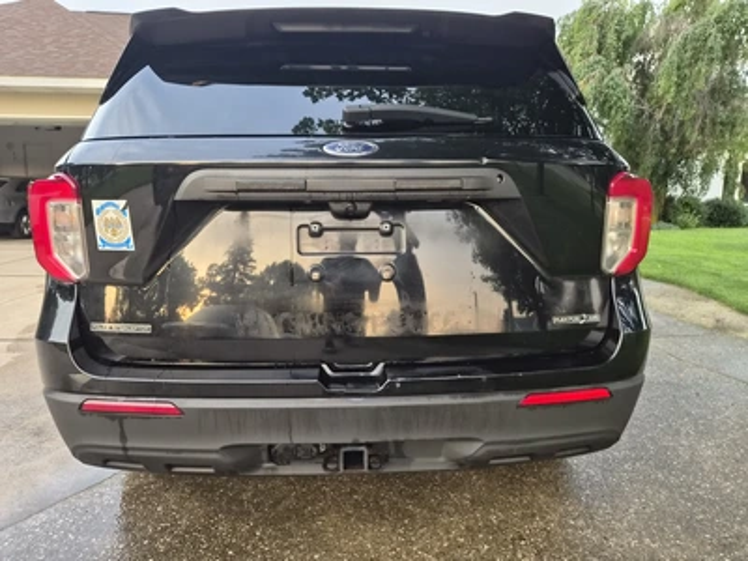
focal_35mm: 23
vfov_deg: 58.9
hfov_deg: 73.9
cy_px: 280
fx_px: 497
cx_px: 374
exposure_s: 1/120
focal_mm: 5.4
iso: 200
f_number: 1.8
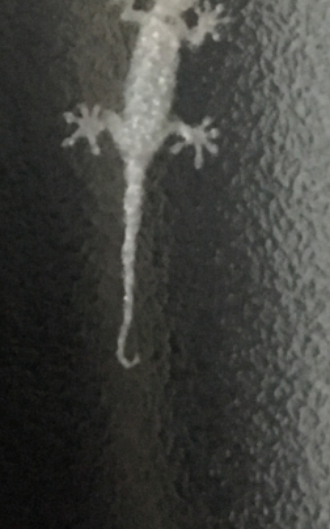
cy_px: 181
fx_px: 1124
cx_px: 68
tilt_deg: -12.0
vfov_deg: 26.4
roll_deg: +4.6
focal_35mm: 78
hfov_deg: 16.6
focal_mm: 4.15
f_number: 2.2
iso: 2000
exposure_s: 1/15
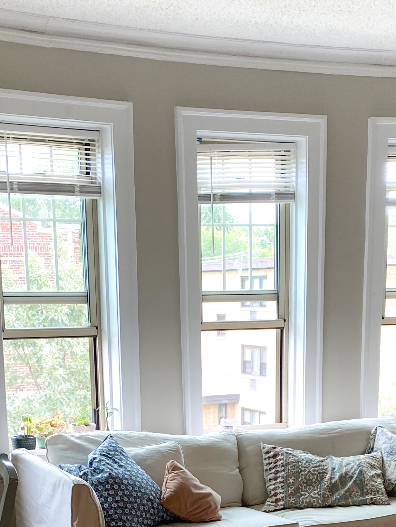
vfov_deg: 28.0
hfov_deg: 22.9
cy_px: 554
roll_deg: +0.6
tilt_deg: -14.7
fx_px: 976
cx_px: 202
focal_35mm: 64
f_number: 1.8
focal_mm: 4.25
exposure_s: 1/120
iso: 64
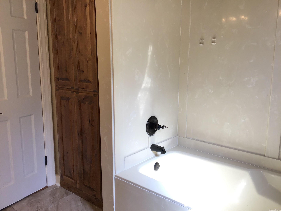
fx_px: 252
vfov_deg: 45.4
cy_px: 106
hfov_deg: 58.4
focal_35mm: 31
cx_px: 140
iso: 25
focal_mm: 3.3
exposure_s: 1/60
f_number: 2.4
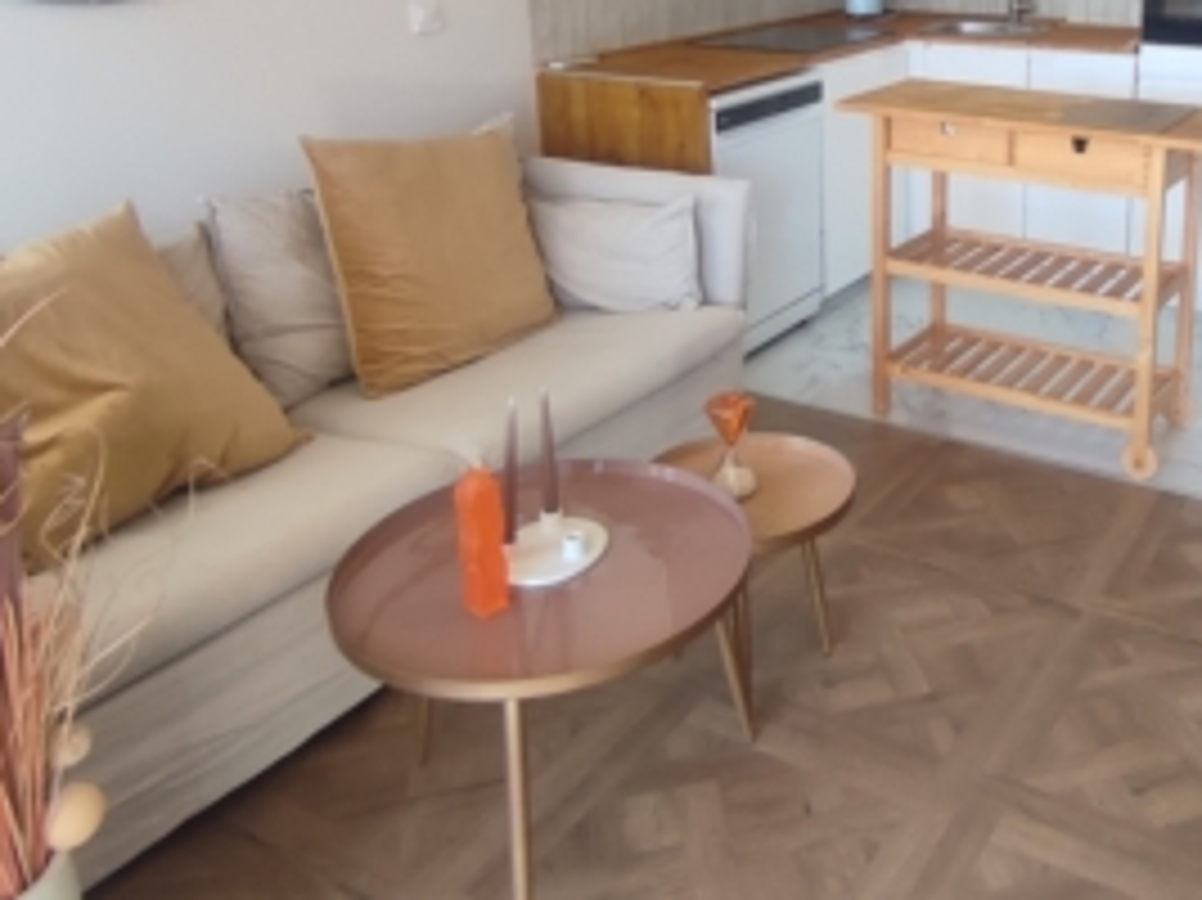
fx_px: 1215
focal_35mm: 35
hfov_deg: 49.9
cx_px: 941
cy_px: 158
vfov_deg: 38.8
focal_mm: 1.65
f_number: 2.2
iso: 153
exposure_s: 1/50
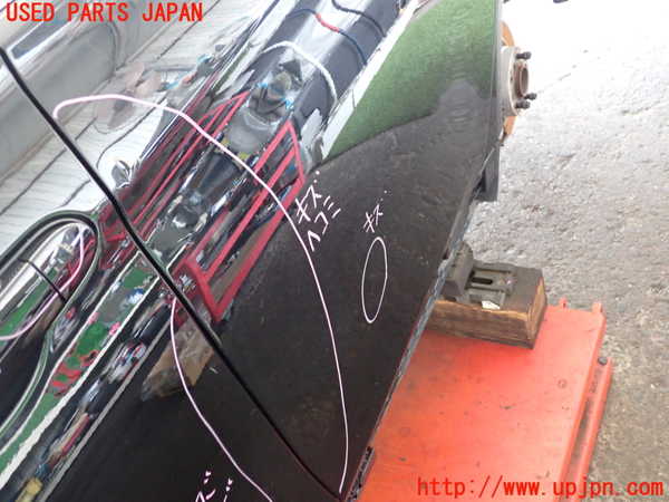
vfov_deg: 46.8
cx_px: 334
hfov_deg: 60.0
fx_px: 580
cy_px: 251
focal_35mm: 30
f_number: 2.3
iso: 500
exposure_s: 1/30
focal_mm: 5.4
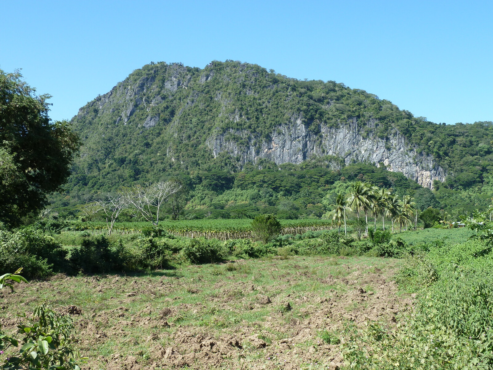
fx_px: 598
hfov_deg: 44.8
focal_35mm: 42
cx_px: 246
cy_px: 185
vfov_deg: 34.3
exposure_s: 1/250
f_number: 4
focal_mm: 6.9
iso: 80
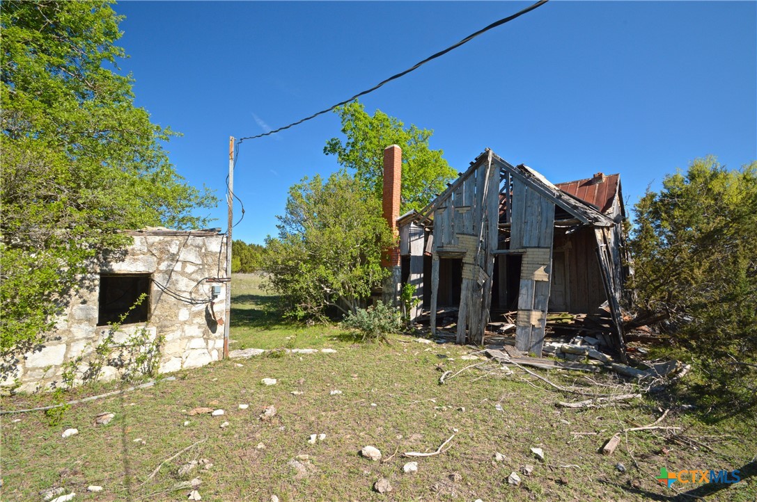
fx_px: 315
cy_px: 251
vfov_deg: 77.2
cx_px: 378
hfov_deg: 100.5
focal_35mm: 15
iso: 200
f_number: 18
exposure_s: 1/30
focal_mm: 10
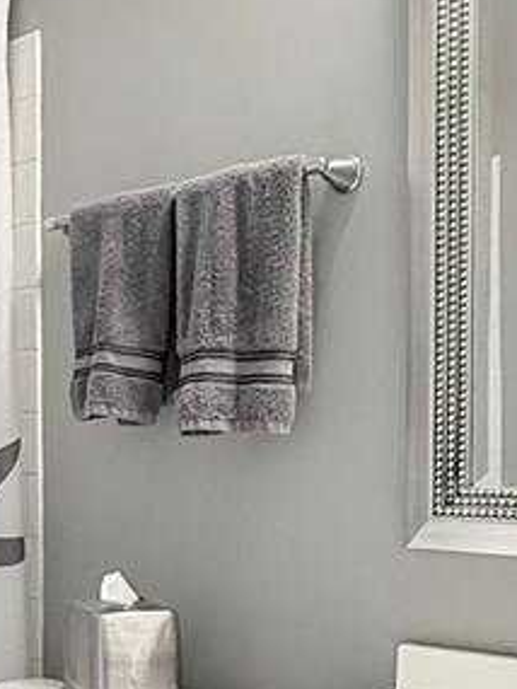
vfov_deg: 32.0
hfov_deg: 23.5
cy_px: 522
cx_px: -29
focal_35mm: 59
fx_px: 1174
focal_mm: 2.22
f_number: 2.2
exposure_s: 1/60
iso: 320
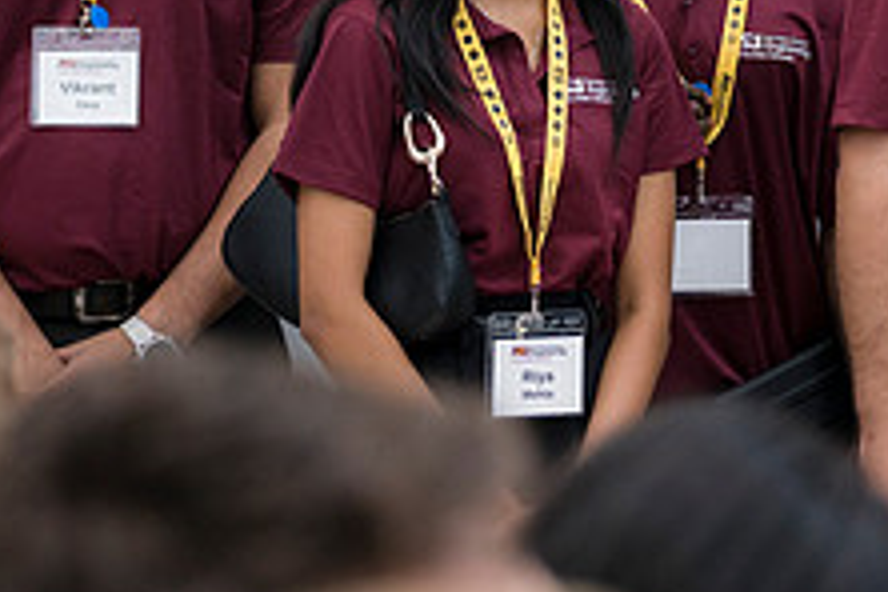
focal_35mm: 305
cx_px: 756
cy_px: -116
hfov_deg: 6.7
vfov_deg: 4.5
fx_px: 7523
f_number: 2.8
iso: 200
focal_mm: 78
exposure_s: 1/200
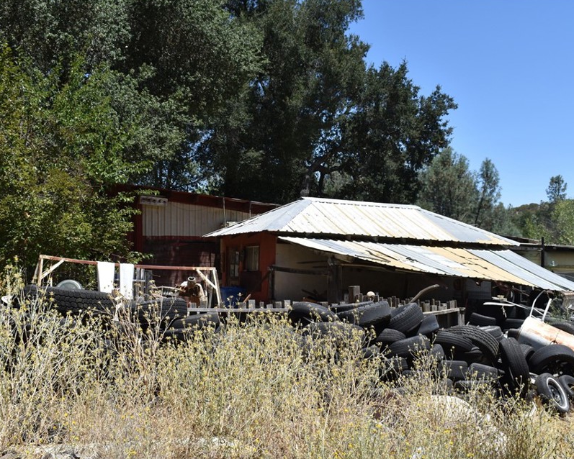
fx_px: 707
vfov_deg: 36.0
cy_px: 242
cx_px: 295
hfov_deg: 44.2
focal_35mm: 42
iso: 100
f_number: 8
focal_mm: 23
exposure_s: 1/250
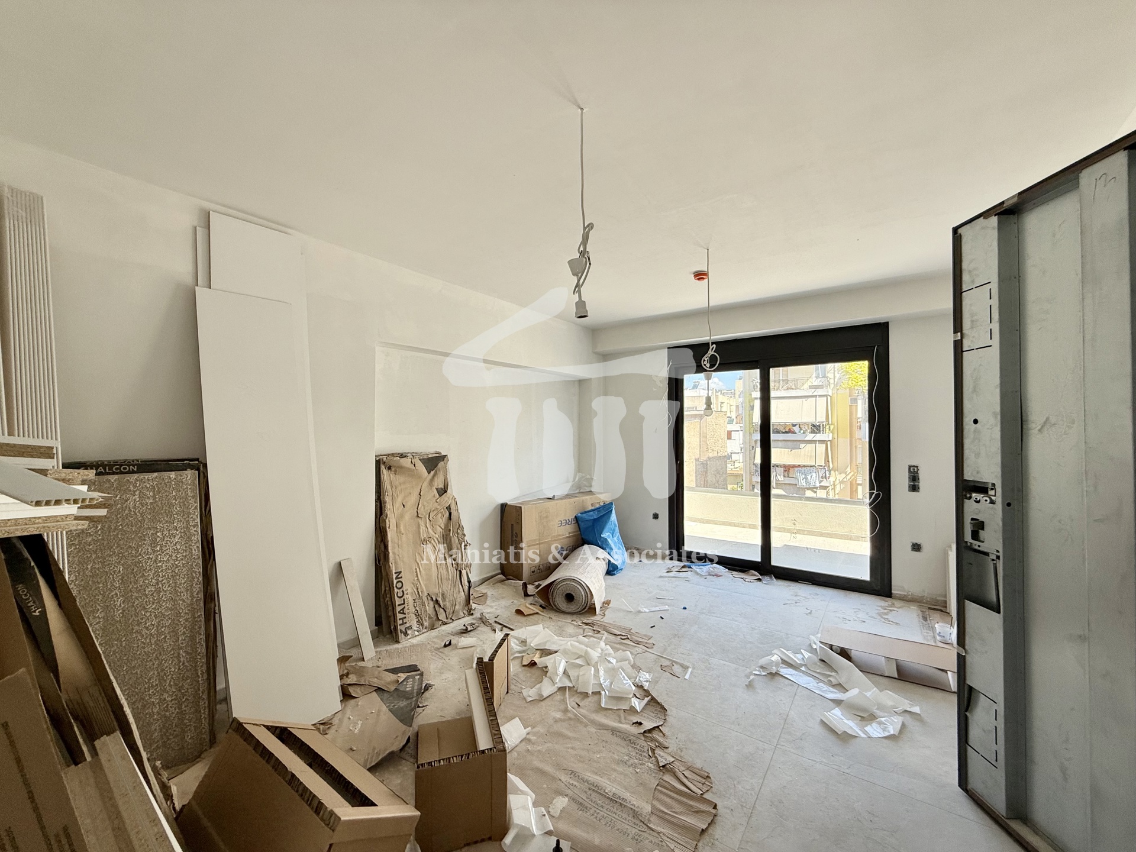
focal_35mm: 14
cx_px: 568
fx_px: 459
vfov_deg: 85.7
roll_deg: +0.5
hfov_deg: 102.1
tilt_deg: +0.0
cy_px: 426
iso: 50
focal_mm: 2.22
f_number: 2.2
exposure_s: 1/209
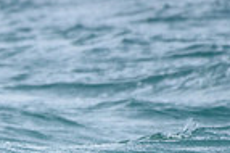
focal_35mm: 2489
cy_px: 173
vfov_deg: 0.6
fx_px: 15884
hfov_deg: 0.8
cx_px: -257
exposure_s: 1/2000
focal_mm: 500
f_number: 5.6
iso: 400
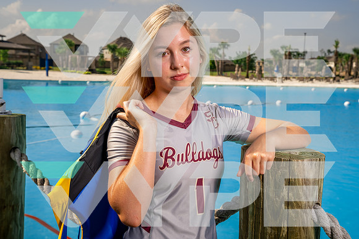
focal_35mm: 57
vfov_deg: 23.8
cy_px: 120
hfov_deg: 35.0
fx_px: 569
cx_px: 180
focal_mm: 57
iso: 100
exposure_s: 1/250
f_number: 10
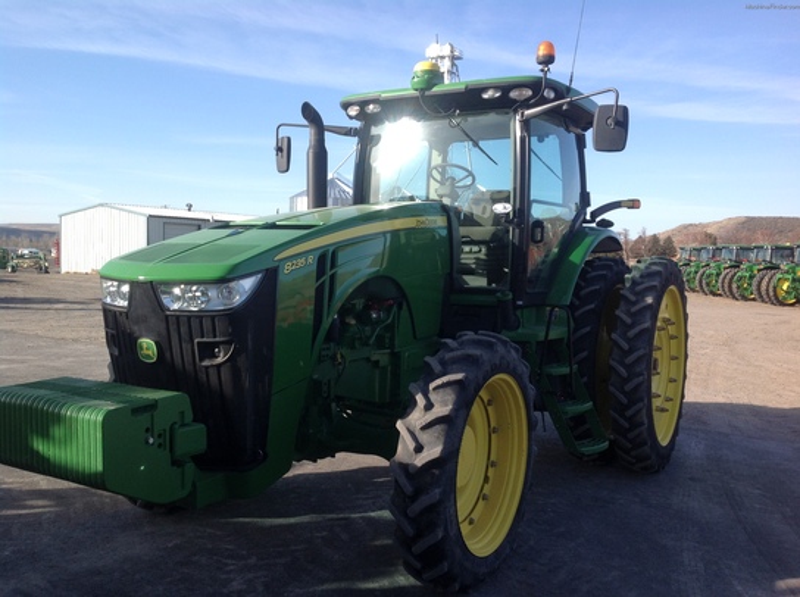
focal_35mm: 35
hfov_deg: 52.7
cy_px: 298
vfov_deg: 40.6
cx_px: 400
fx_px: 807
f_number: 2.4
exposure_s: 1/864
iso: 50
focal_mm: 4.28
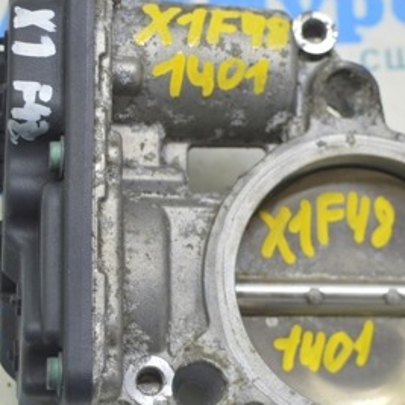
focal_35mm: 116
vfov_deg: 15.0
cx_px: 265
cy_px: 231
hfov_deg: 15.0
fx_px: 1535
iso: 400
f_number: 5.6
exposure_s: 1/20
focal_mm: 38
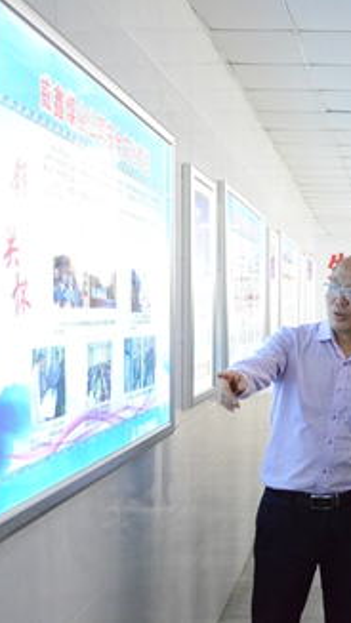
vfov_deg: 32.4
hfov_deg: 18.0
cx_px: 368
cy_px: 310
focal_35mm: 65
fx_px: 1072
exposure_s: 1/250
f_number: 8
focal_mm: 27
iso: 6400
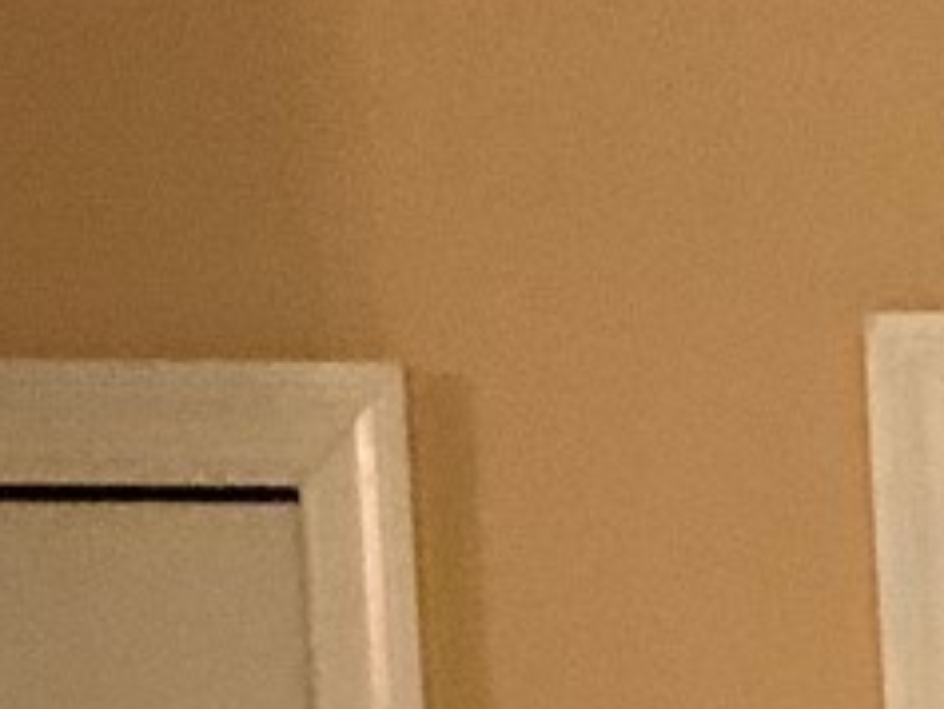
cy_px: 2278
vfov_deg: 6.7
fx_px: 5348
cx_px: 2278
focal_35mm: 196
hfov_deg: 9.1
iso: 320
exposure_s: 1/40
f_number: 1.8
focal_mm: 3
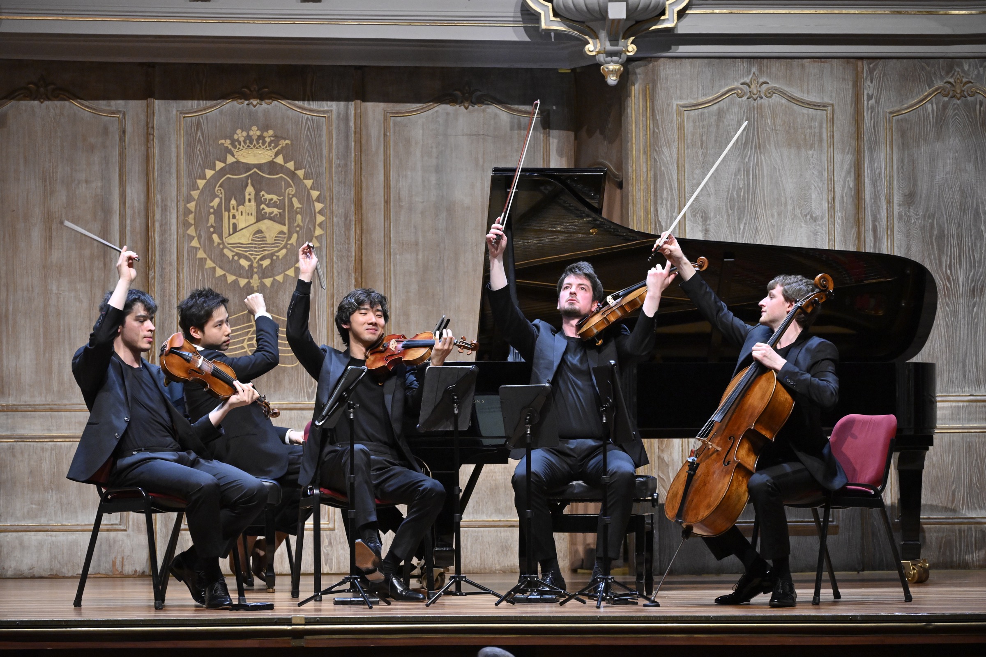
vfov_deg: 7.2
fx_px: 5203
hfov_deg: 10.8
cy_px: 328
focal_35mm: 190
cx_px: 493
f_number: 5.6
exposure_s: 1/200
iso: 5000
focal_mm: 190
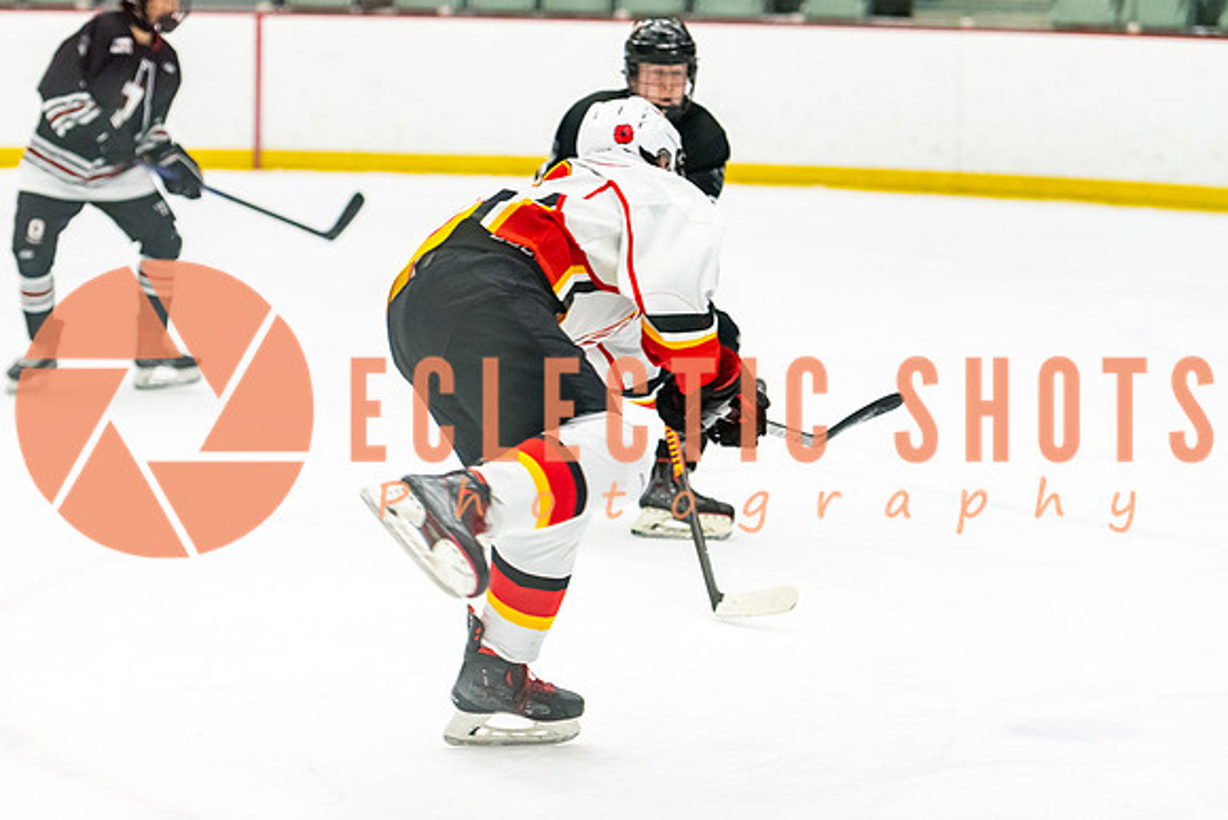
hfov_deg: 14.4
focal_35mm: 143
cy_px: 293
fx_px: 4864
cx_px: 384
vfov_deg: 9.6
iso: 3200
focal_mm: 102
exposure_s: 1/640
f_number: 2.8
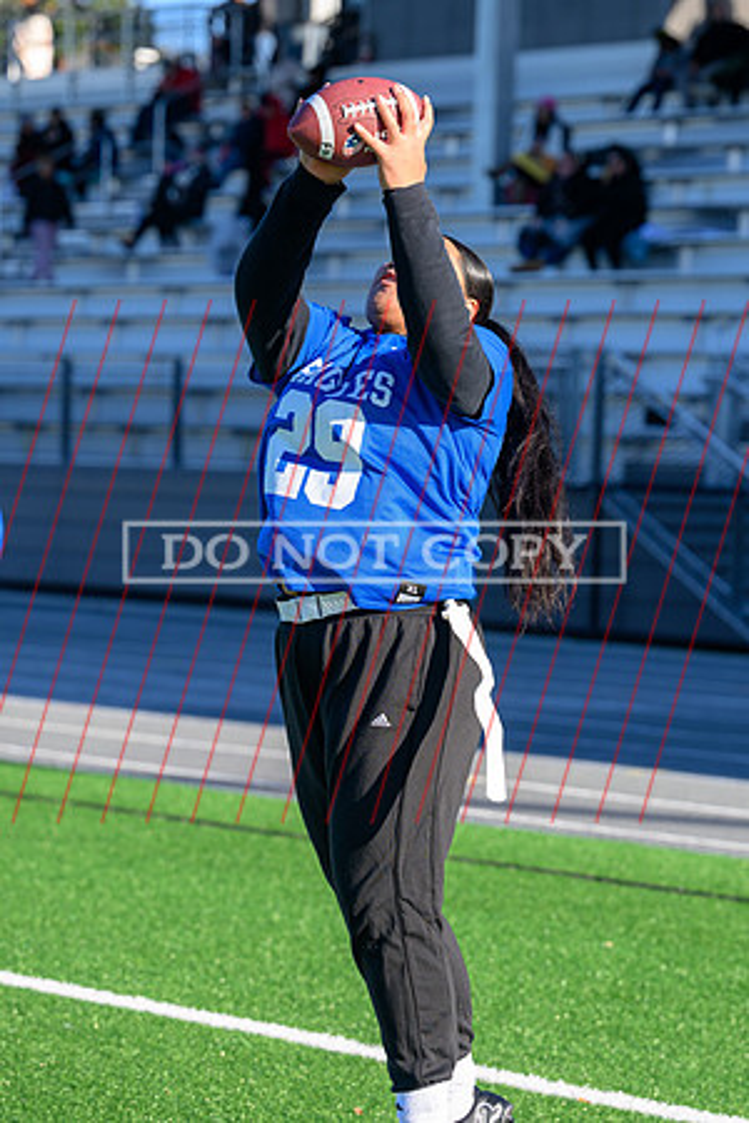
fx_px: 4353
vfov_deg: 14.7
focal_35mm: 140
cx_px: 359
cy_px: 562
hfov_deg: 9.8
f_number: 3.5
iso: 250
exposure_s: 1/1250
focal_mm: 93
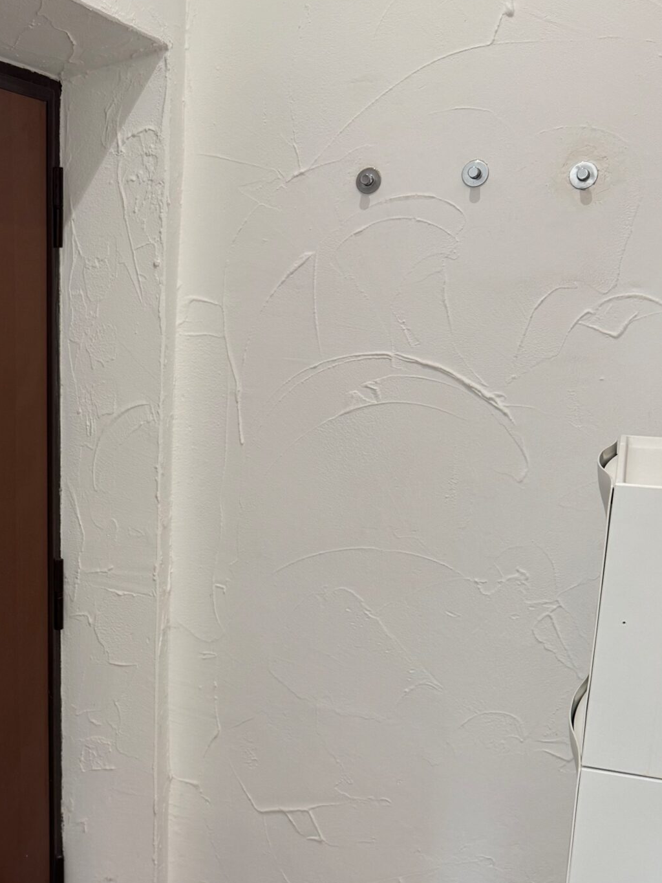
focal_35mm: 45
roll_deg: -0.5
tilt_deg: -12.7
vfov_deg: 41.7
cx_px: 49
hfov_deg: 30.6
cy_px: 560
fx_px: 1147
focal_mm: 6.76
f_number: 1.78
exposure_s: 1/100
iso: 100
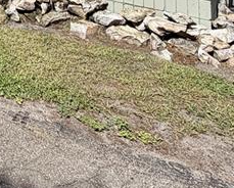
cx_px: -109
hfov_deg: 24.6
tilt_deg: +4.1
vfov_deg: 19.1
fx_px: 423
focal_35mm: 61
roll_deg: -2.3
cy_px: -150
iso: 20
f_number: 2.2
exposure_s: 1/770
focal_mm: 2.22
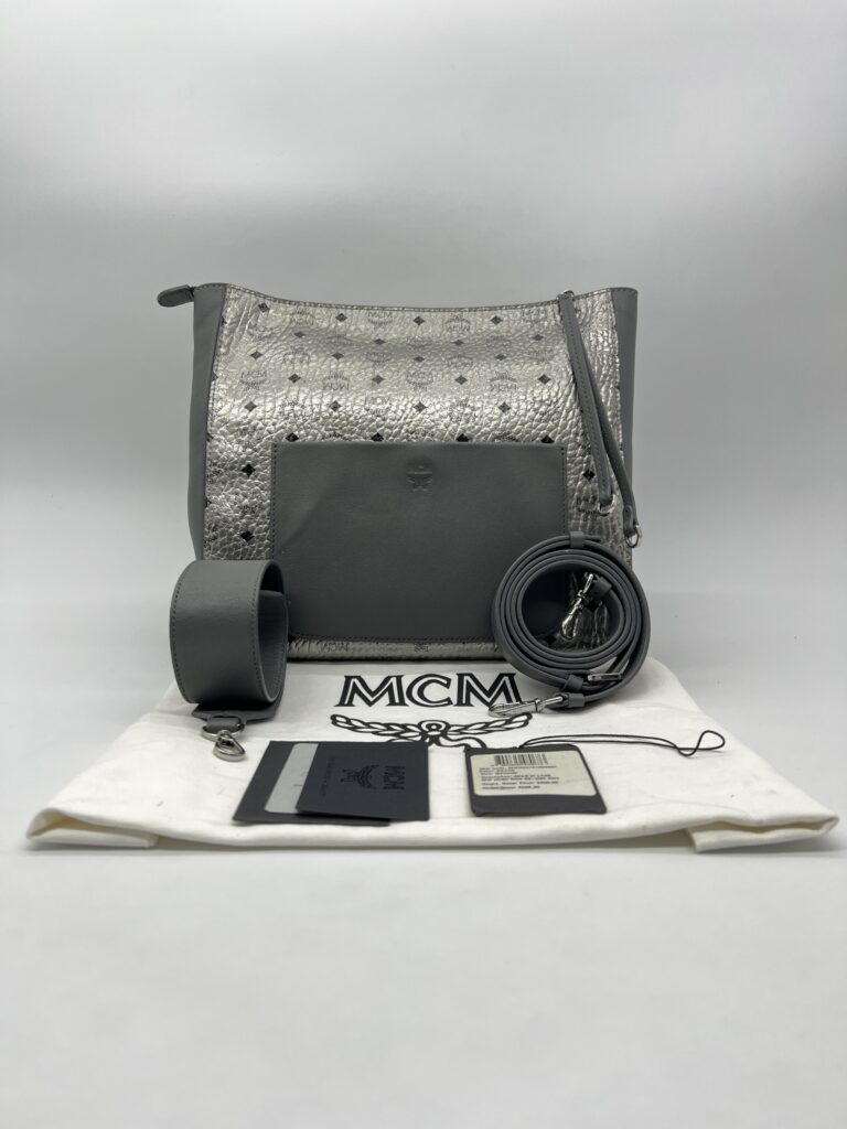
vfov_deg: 67.3
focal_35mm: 26
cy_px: 564
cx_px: 424
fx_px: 848
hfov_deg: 53.1
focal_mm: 5.7
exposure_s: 1/100
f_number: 1.5
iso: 50
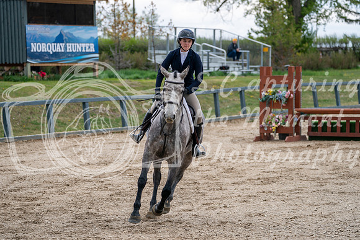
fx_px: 1620
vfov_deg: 8.5
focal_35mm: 162
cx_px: 180
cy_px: 120
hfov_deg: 12.7
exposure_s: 1/200
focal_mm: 162
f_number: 5.6
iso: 100
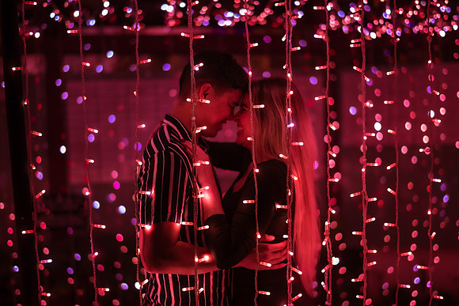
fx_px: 740
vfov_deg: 23.4
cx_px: 230
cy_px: 153
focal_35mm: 58
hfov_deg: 34.5
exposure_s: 1/320
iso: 2500
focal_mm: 58
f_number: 1.4
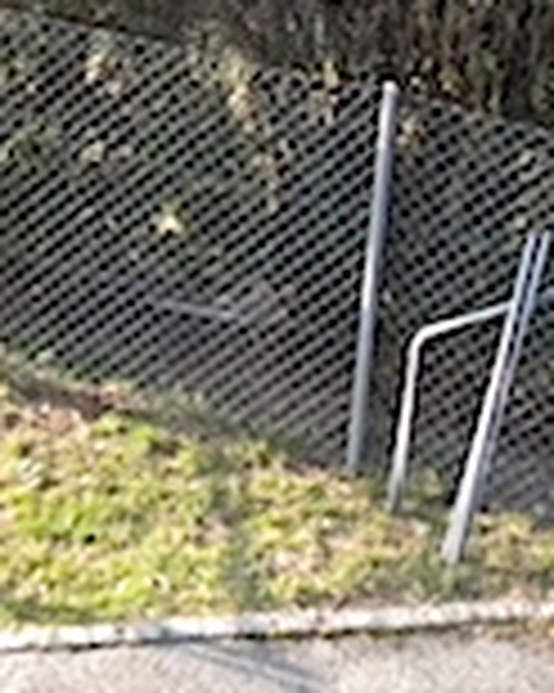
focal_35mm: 148
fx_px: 3036
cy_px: -18
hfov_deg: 10.4
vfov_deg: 12.9
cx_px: 275
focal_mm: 9.3
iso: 400
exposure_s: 1/430
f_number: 3.9
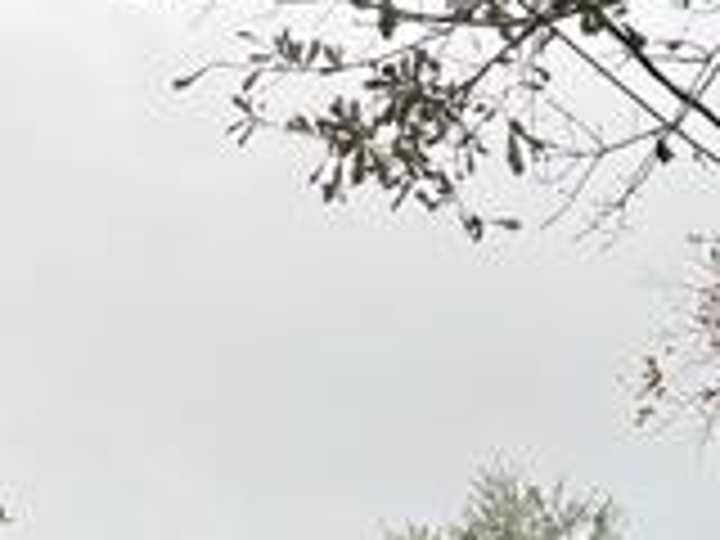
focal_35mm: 104
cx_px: 504
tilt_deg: +4.5
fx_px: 2163
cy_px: 842
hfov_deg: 18.8
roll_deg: -0.5
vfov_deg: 13.3
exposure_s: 1/688
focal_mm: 5.1
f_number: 1.6
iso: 50
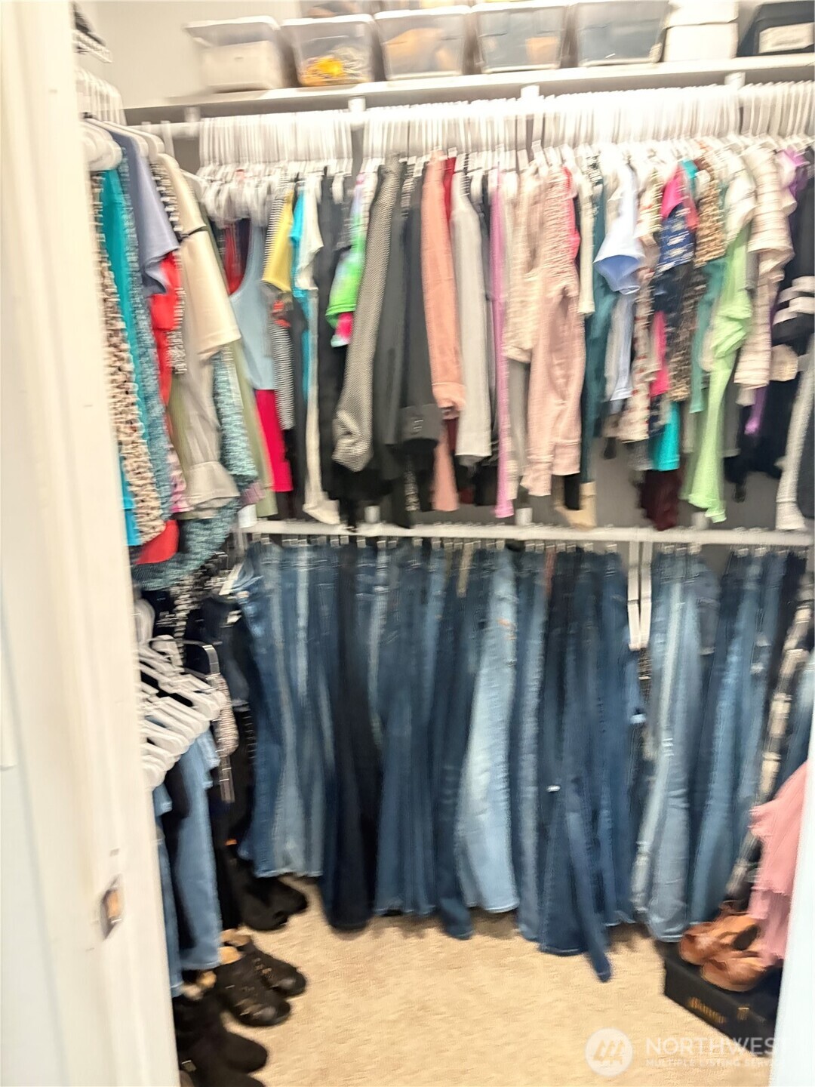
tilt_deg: -11.7
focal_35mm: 26
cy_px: 544
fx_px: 816
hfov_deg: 53.1
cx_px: 408
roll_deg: +0.8
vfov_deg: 67.3
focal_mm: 5.96
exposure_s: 1/30
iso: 1000
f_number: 1.6
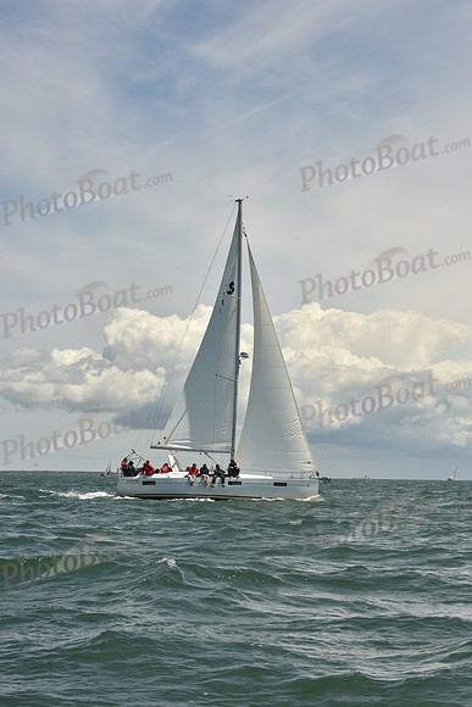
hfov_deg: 17.1
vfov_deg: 25.4
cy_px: 354
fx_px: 1572
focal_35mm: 80
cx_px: 236
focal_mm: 80
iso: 320
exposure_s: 1/800
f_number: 13
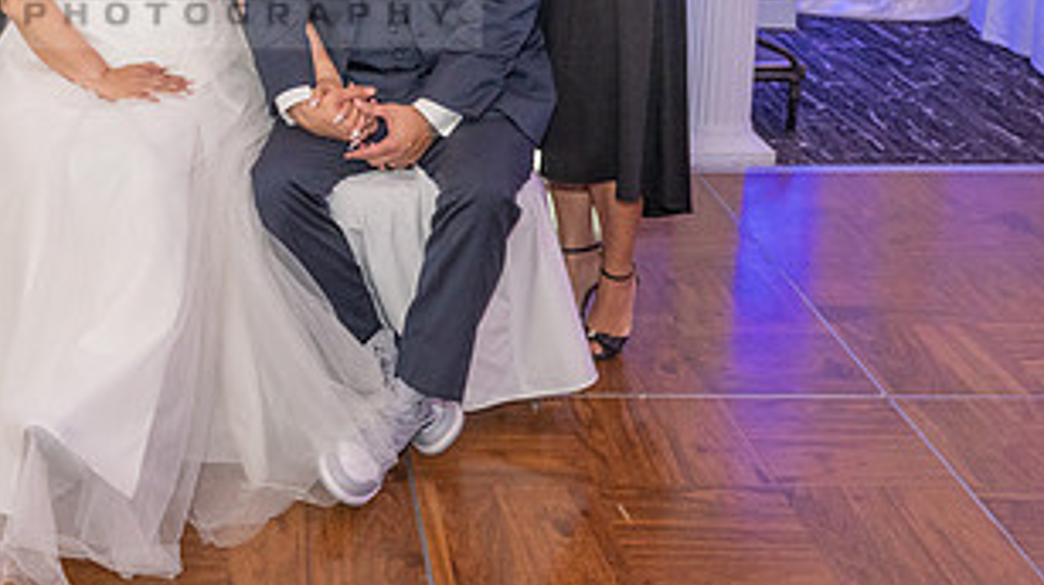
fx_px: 1466
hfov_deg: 37.5
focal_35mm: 53
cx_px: 179
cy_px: -2
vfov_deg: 21.7
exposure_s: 1/200
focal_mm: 24
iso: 1600
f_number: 4
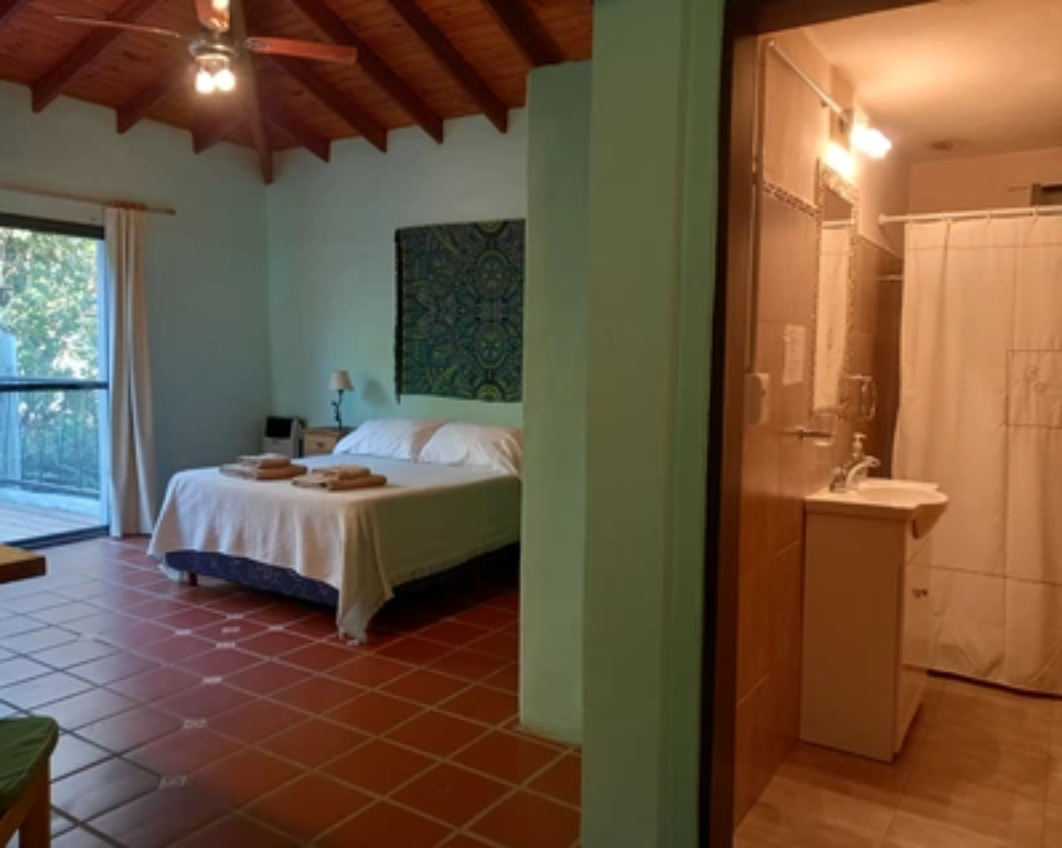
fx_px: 848
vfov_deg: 53.1
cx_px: 496
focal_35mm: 27
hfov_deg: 64.0
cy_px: 413
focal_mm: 4.6
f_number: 2
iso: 160
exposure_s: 1/33
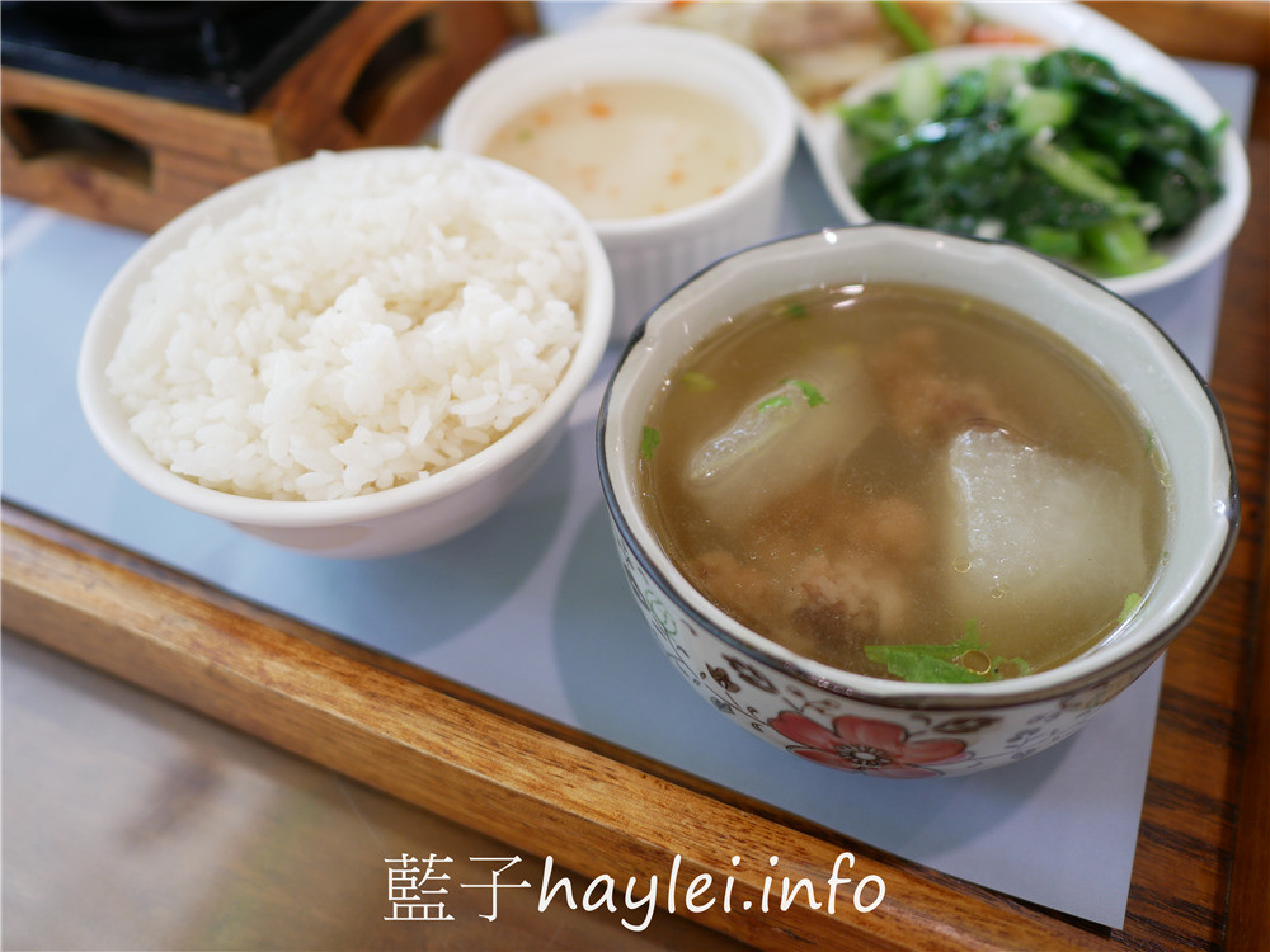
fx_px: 1101
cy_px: 476
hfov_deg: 60.0
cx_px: 635
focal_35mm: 30
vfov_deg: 46.8
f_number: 1.7
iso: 200
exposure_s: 1/80
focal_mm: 15
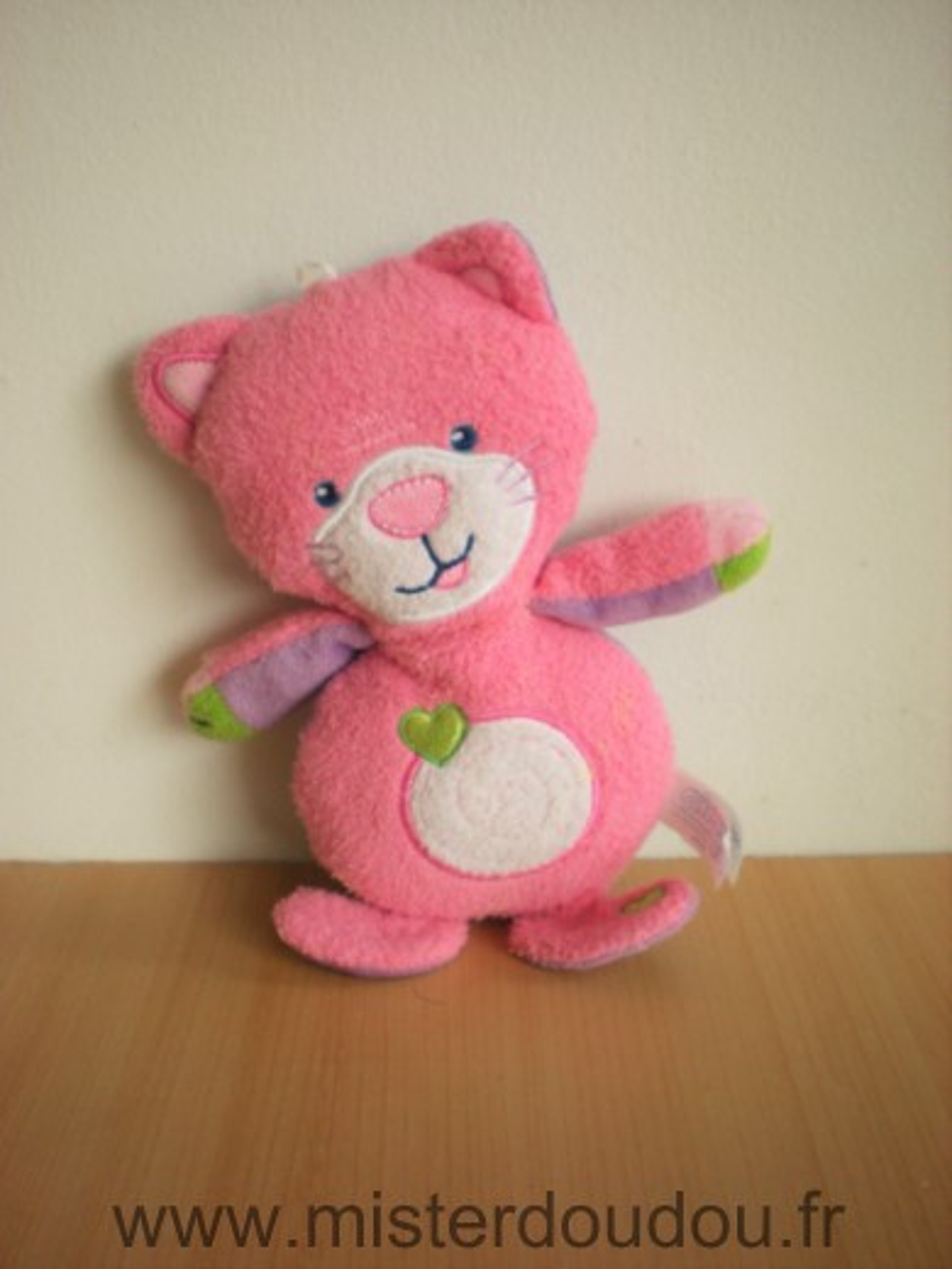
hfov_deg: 37.7
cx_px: 476
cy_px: 634
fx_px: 1393
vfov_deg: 49.0
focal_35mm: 38
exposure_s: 1/57.3
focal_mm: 6.3
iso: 200
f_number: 3.1
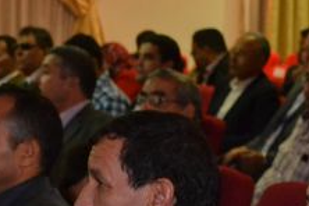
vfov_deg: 8.3
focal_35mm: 164
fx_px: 1408
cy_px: 251
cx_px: 139
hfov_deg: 12.5
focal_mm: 38
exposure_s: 1/60
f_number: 5
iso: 3200
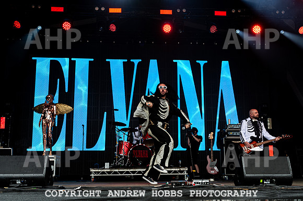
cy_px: 107
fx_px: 377
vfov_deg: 30.0
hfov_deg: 43.8
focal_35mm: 45
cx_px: 161
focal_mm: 35
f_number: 4.5
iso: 320
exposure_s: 1/400
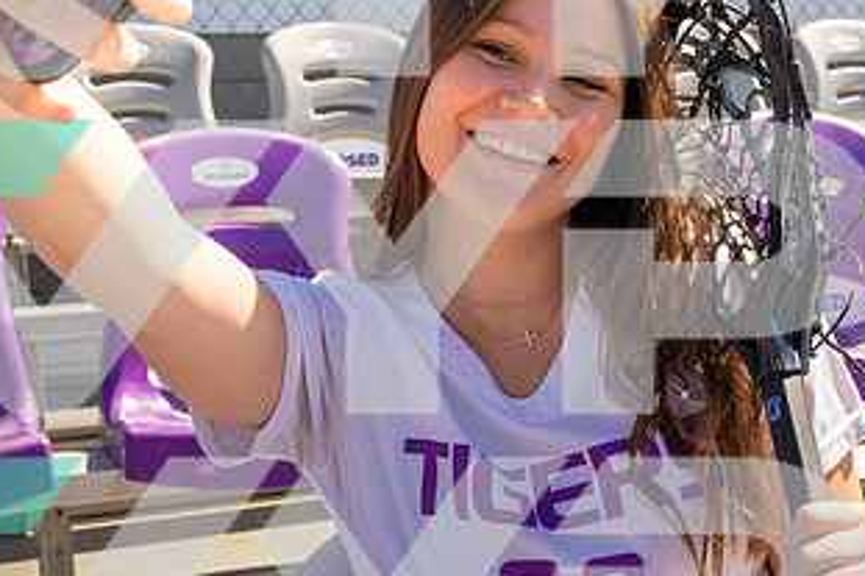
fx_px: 1345
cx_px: 509
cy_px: 269
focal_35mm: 56
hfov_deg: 35.6
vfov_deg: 24.2
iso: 100
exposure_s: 1/125
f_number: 8
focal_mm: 30
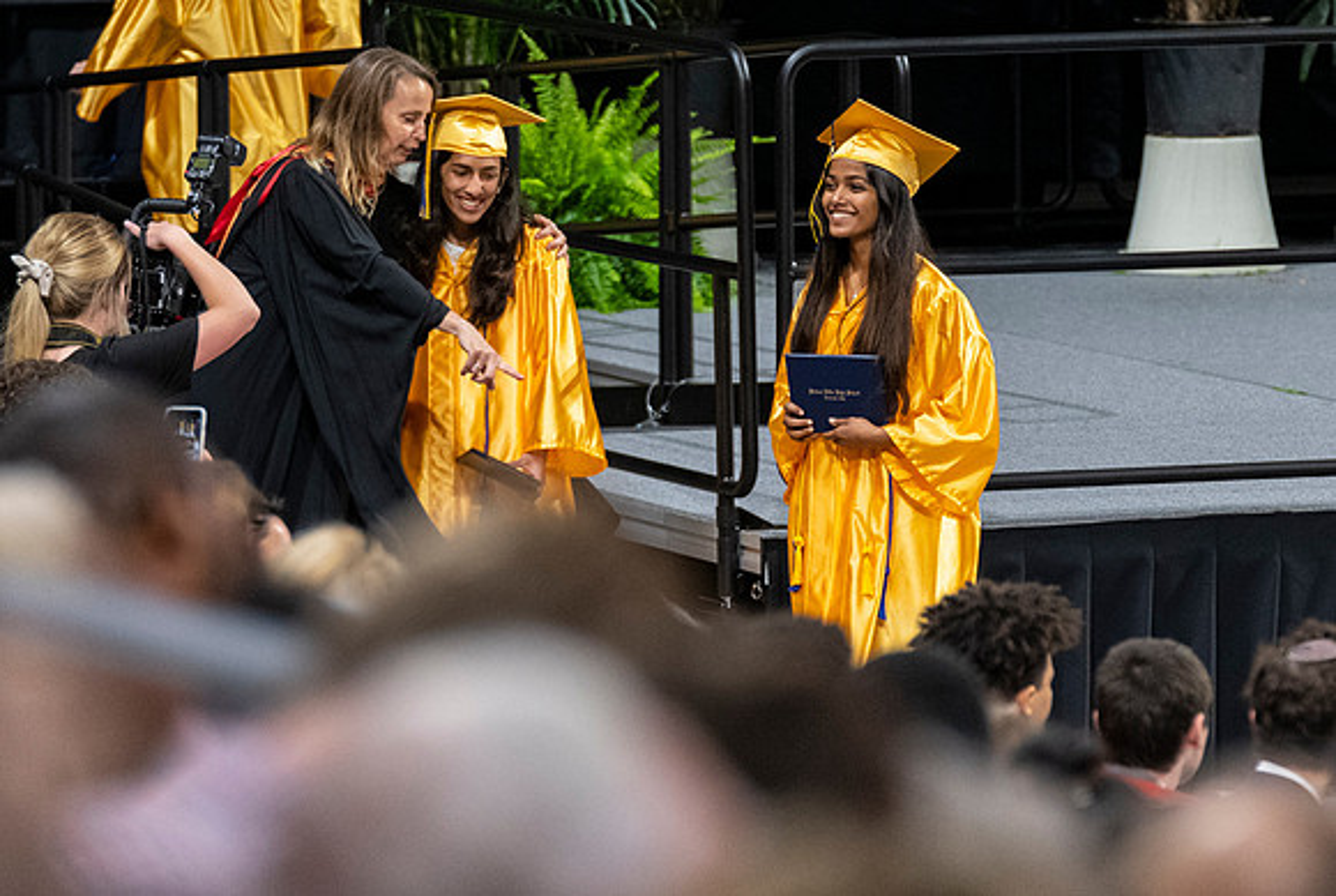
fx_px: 15018
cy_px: 451
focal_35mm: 404
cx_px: 856
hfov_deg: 5.1
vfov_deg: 3.4
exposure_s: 1/200
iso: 2000
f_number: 4
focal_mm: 200
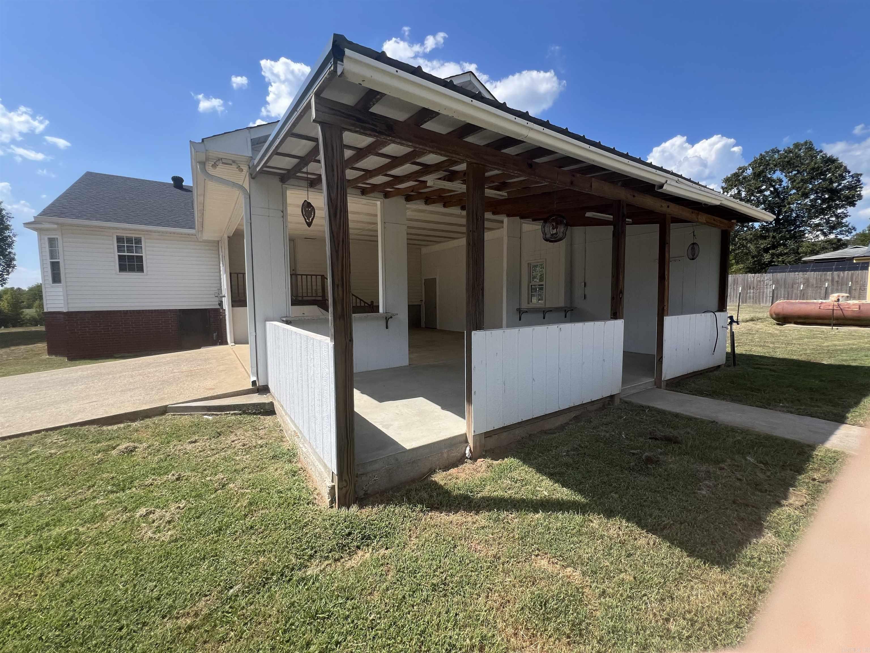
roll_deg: +2.0
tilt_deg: -1.8
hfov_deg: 106.2
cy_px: 326
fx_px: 327
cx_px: 435
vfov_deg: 89.9
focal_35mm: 13
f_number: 1.8
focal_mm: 1.57
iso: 32
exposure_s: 1/1130
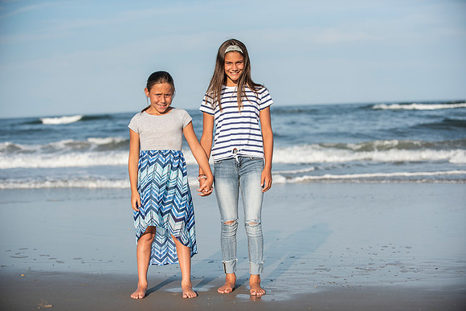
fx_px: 906
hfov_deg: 28.8
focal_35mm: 70
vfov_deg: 19.5
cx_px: 233
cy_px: 156
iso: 250
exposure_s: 1/4000
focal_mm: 70
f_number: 3.5
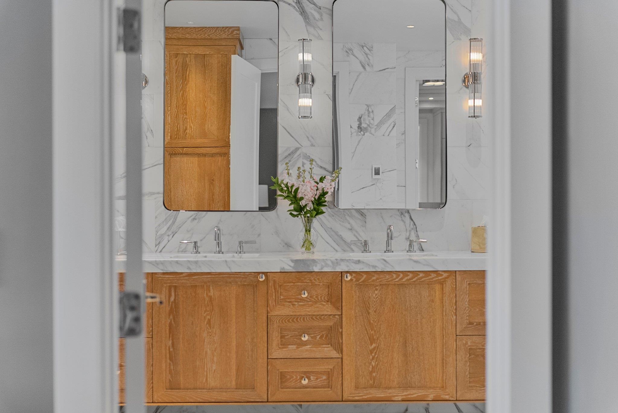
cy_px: 206
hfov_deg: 43.6
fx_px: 773
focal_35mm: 45
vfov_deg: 29.9
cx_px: 309
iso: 640
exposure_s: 1/640
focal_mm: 45
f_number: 2.2
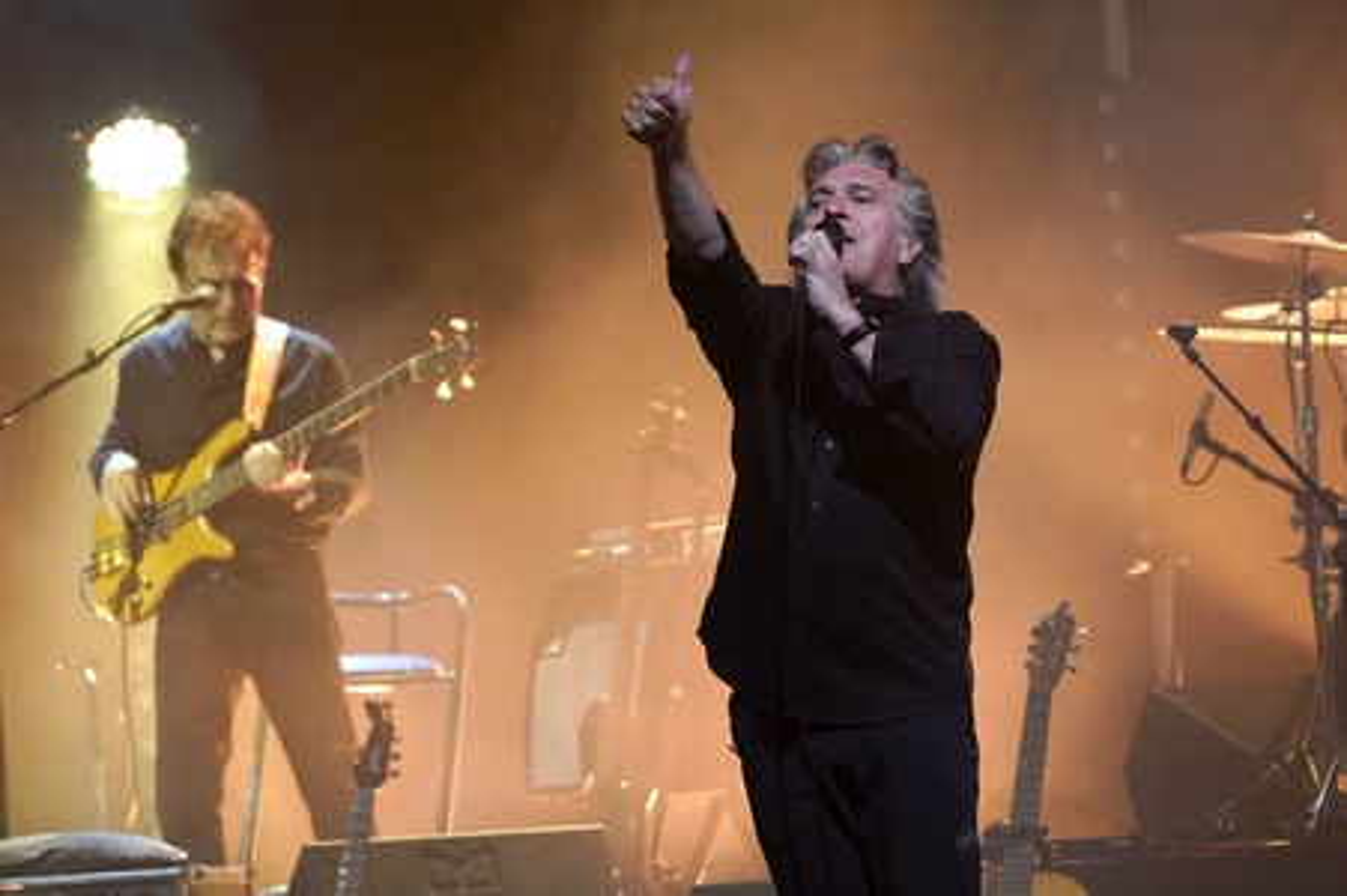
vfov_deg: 4.8
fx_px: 10693
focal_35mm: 286
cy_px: 448
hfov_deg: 7.2
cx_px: 674
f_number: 7.1
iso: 3200
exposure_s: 1/80
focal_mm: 286
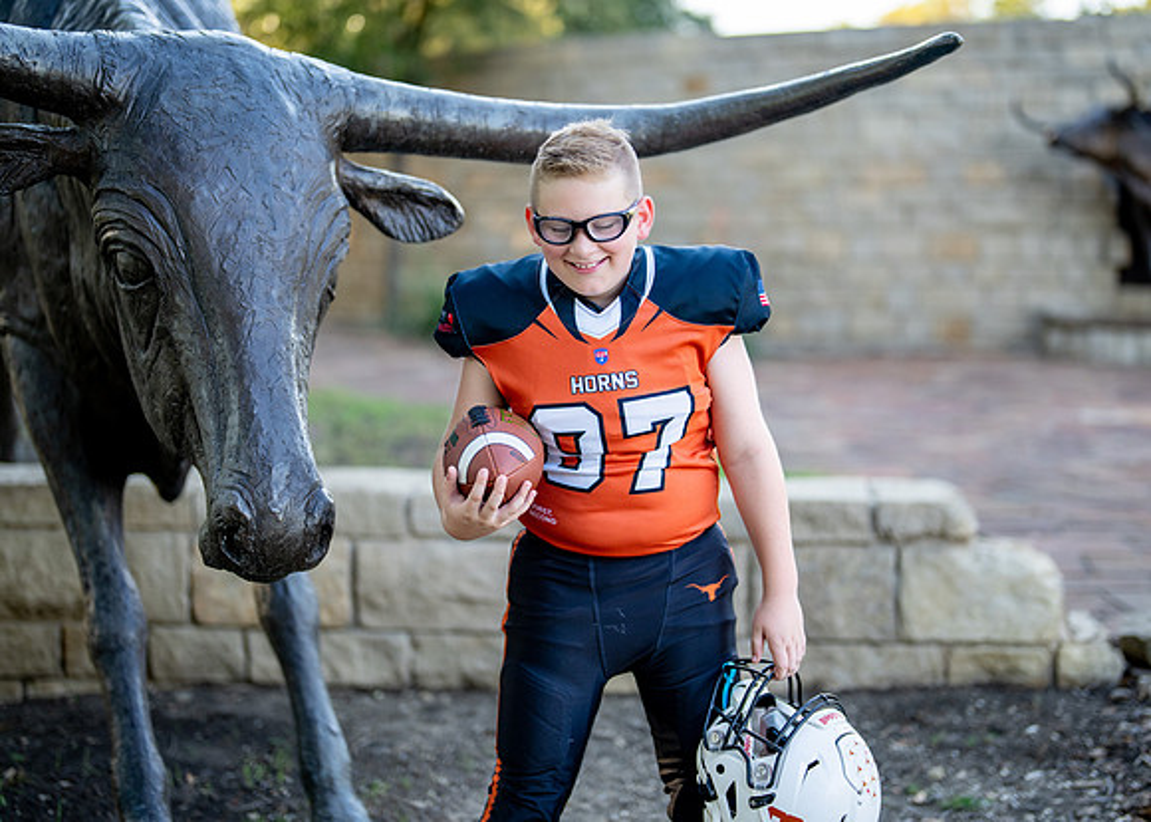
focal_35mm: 59
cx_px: 617
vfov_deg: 24.2
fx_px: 1916
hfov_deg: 33.4
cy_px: 369
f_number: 1.2
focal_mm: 50
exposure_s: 1/1250
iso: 200
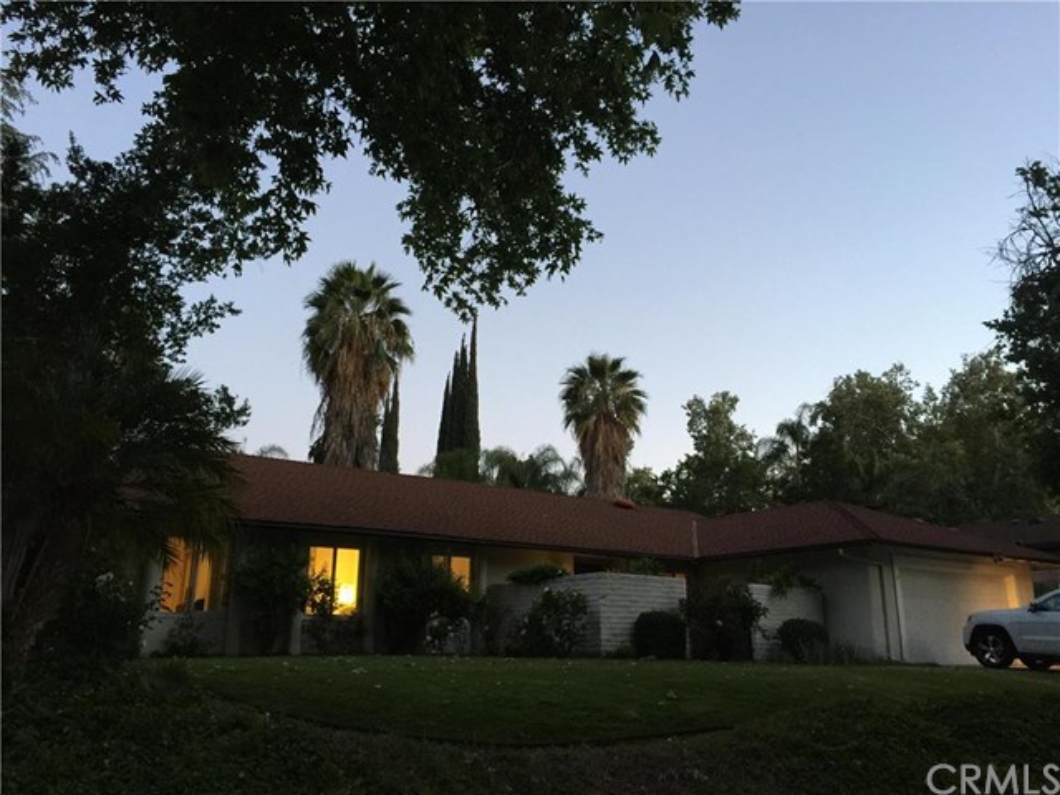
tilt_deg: +14.9
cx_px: 530
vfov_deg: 48.2
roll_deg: -1.3
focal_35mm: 29
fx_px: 888
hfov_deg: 61.7
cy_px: 398
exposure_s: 1/15
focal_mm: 4.15
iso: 100
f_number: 2.2
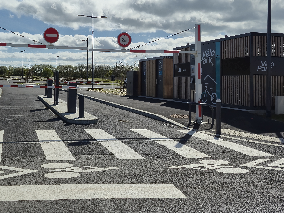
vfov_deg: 37.3
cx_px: 76
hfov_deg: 47.4
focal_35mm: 38
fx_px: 312
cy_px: 72
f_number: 1.8
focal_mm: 5.4
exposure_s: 1/4525
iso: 25
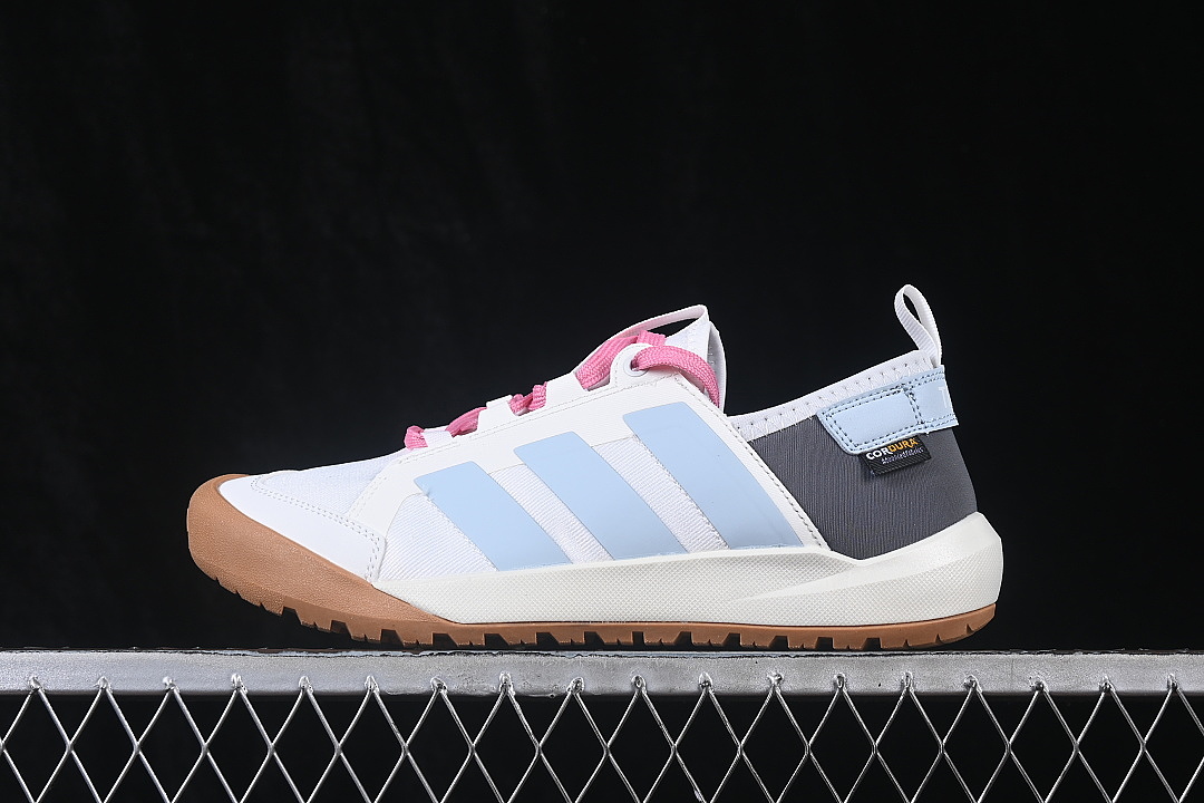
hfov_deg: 27.0
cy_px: 402
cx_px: 602
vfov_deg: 18.2
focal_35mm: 75
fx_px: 2508
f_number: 8
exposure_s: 1/80
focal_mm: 50
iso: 160
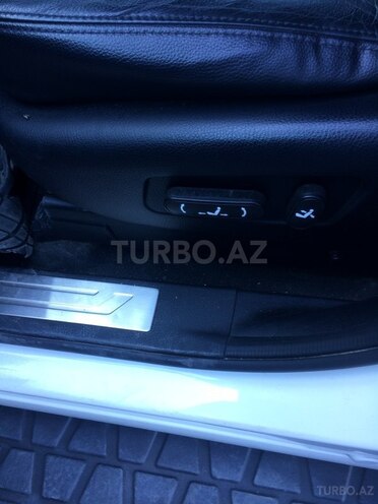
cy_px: 252
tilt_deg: -61.3
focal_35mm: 29
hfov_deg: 48.2
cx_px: 189
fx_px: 422
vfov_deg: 61.7
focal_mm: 4.15
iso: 32
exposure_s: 1/50
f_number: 2.2
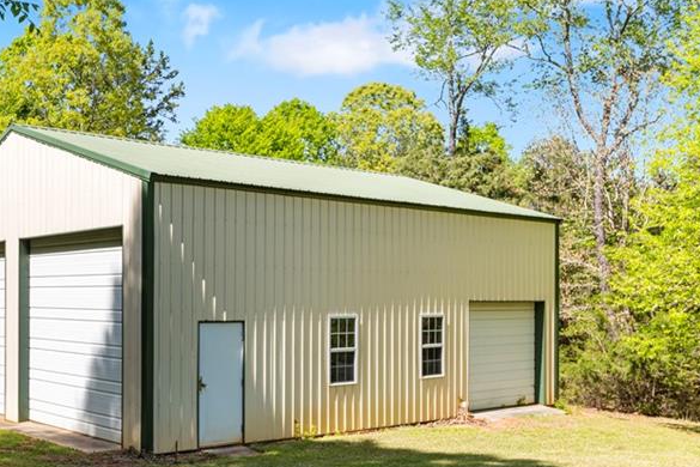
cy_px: 251
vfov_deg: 31.9
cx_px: 132
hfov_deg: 44.0
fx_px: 817
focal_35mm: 42
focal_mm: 24
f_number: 7.1
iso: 320
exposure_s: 1/250
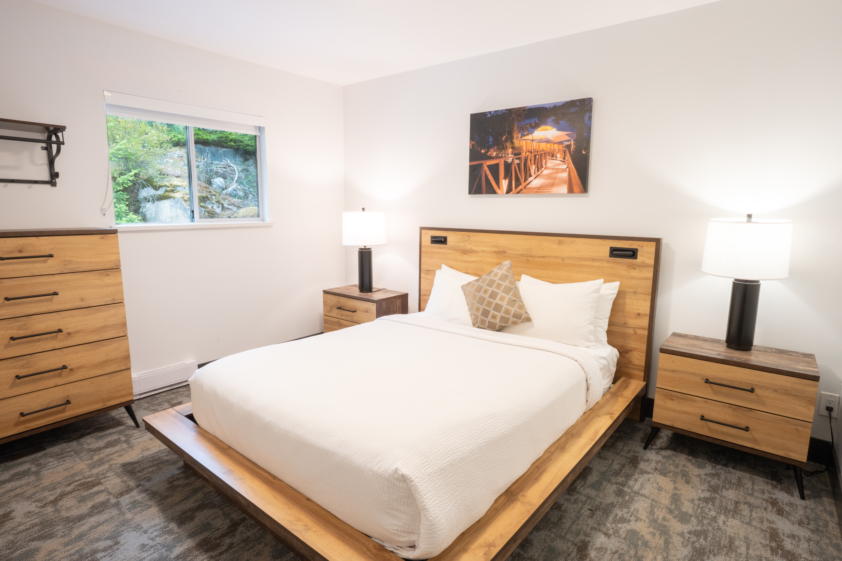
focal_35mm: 20
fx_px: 468
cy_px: 280
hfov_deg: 84.0
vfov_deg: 61.9
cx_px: 421
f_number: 22
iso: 250
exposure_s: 1
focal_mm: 20
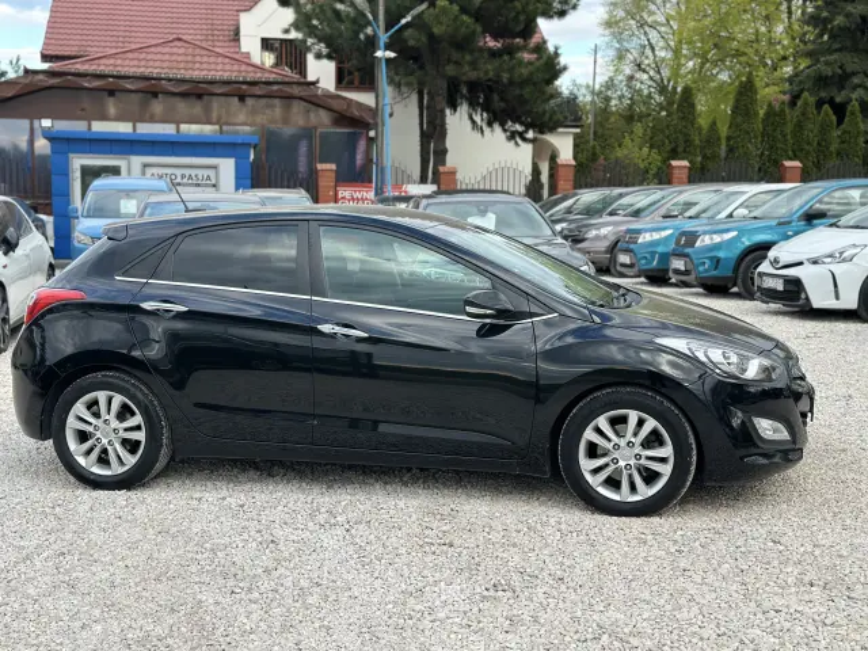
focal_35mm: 48
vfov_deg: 30.3
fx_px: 1204
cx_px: 434
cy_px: 326
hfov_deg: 39.7
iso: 80
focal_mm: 6.86
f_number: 1.78
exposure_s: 1/1062
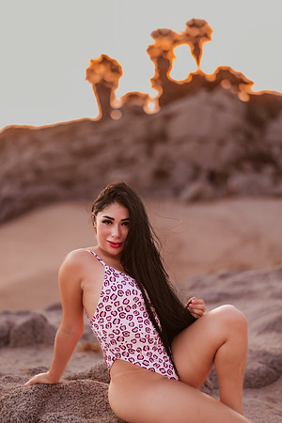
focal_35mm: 58
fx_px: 681
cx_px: 141
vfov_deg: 34.5
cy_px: 212
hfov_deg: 23.4
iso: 800
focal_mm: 58
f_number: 1.4
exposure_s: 1/200
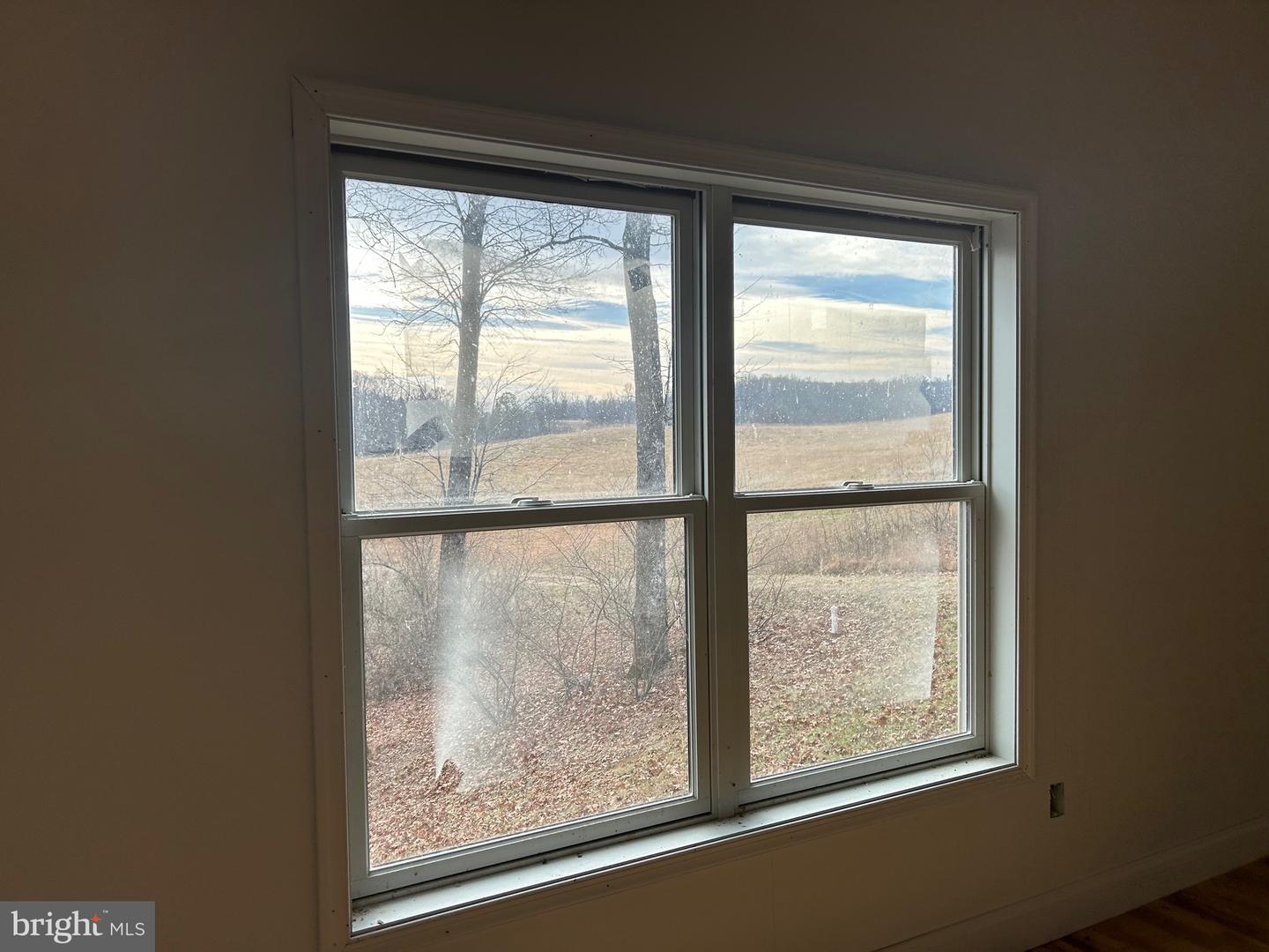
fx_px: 953
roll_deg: -0.3
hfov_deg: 67.3
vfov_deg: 53.1
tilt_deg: -1.7
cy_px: 476
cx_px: 634
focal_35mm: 26
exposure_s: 1/909
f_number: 1.5
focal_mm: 5.7
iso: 50
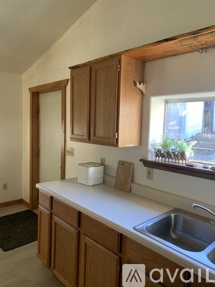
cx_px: 108
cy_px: 144
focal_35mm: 26
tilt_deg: -5.6
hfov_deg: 53.1
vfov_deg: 67.3
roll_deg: -1.7
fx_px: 215
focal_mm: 4.25
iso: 160
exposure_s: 1/60
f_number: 1.8
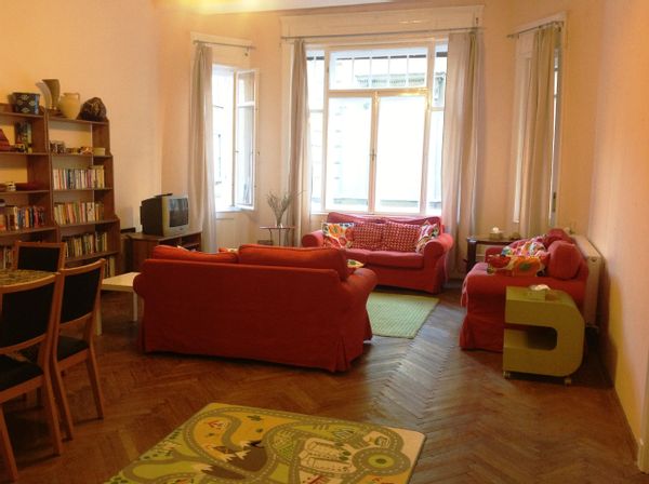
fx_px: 655
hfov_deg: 52.7
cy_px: 242
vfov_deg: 40.6
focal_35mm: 35
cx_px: 324
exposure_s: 1/15
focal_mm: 4.28
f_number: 2.4
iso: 160
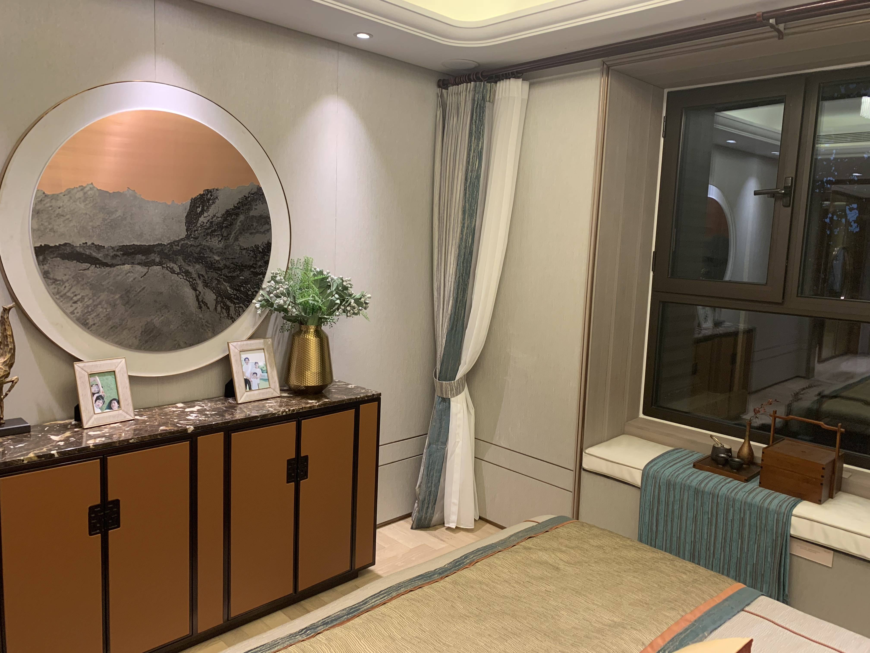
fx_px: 653
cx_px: 435
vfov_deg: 53.1
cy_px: 326
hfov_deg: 67.3
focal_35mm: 26
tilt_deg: -6.3
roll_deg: -2.1
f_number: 1.8
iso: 125
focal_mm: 4.25
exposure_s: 1/50
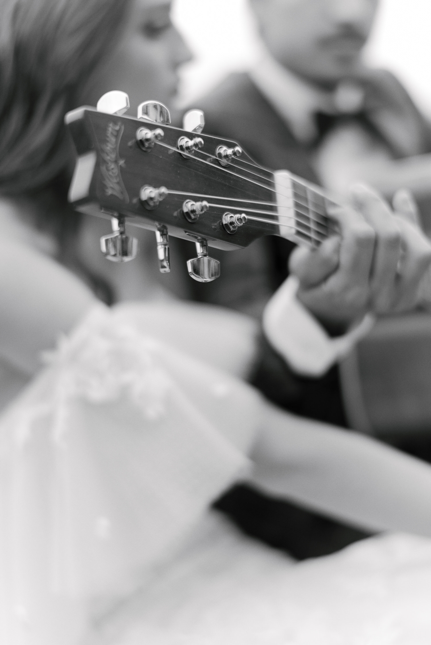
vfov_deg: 34.5
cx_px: 216
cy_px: 322
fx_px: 1041
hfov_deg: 23.4
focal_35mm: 58
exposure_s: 1/800
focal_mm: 58
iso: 100
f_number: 1.4
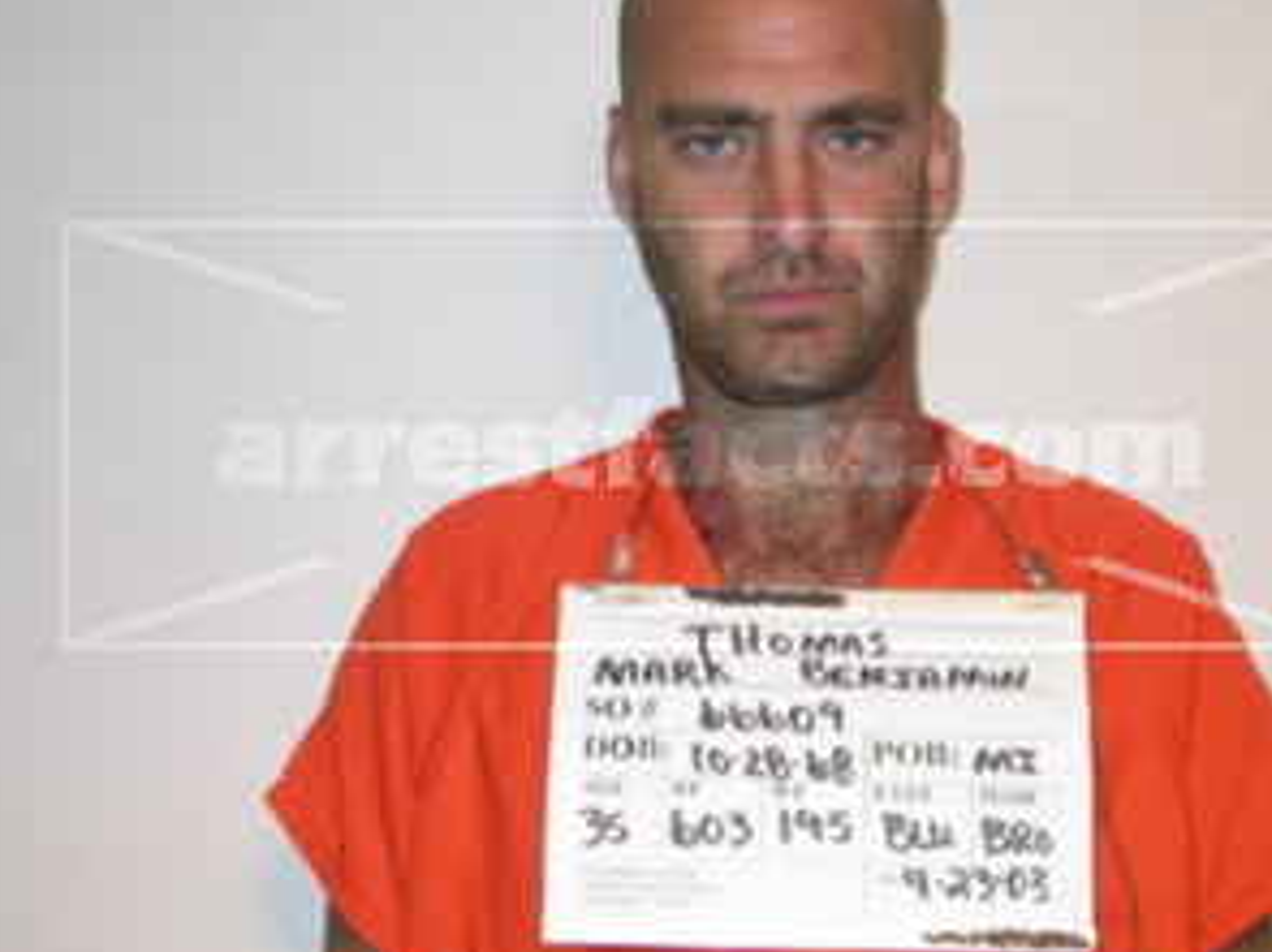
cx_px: 709
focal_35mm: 75
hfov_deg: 26.0
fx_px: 2755
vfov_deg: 19.6
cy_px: 437
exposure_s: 1/60.3
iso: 100
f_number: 3.2
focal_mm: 13.3
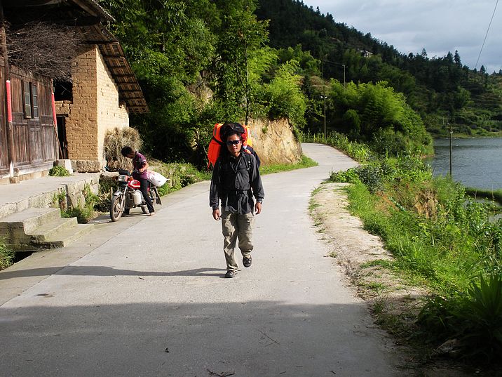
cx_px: 251
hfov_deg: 42.9
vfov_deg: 32.9
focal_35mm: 44
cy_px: 188
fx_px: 638
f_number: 4
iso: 64
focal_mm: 7.7
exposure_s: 1/484
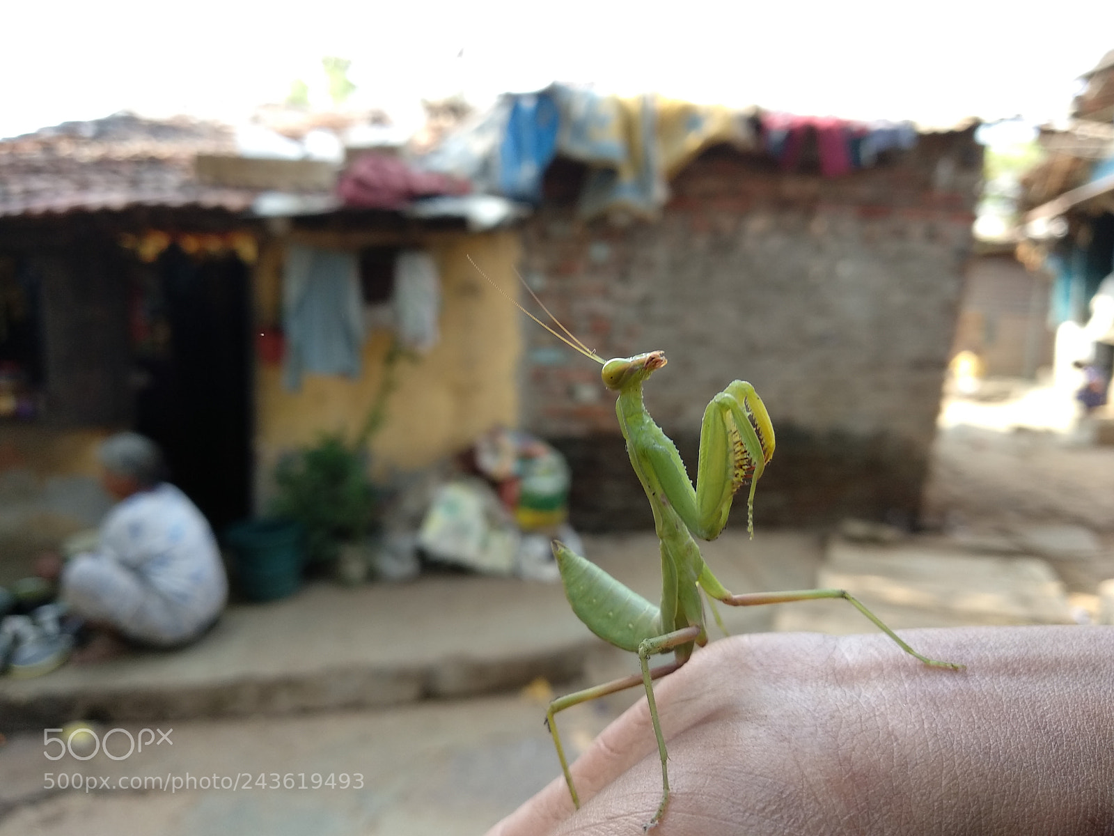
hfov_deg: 67.3
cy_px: 418
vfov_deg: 53.1
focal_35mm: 26
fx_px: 837
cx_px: 557
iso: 160
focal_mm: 3.81
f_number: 2.2
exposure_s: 1/120
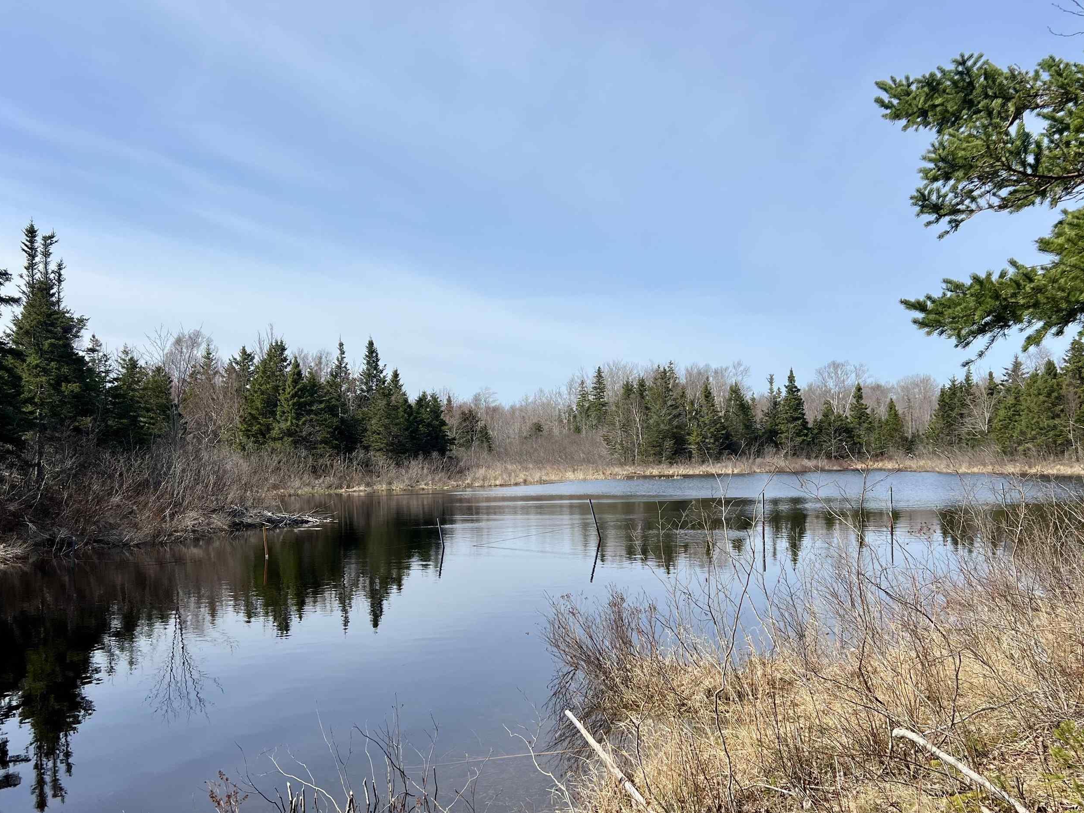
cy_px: 451
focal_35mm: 32
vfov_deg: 44.1
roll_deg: +1.5
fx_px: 1002
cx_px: 547
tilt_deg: -0.6
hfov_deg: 56.8
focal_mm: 5.7
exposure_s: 1/4630
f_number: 1.5
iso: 50
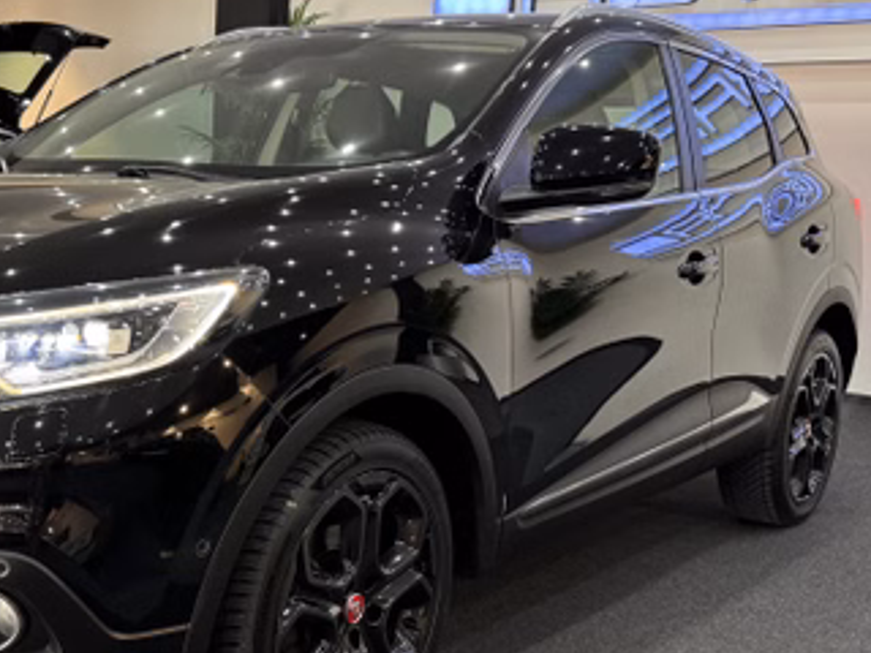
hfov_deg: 38.4
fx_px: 1208
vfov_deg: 30.1
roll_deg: -1.7
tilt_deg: -11.1
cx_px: 196
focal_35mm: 48
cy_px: 416
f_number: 1.78
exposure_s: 1/50
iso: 200
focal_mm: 6.76
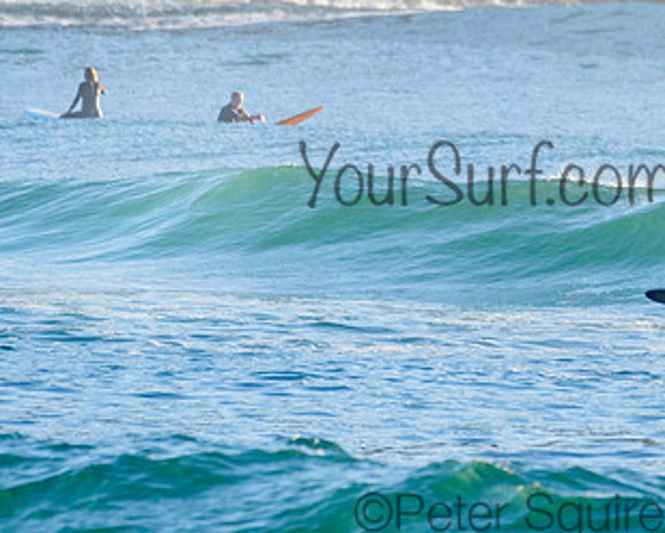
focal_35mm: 1078
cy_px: 74
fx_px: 21243
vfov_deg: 1.4
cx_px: 632
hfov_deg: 1.8
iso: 360
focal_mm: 500
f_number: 5.6
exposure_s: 1/2000
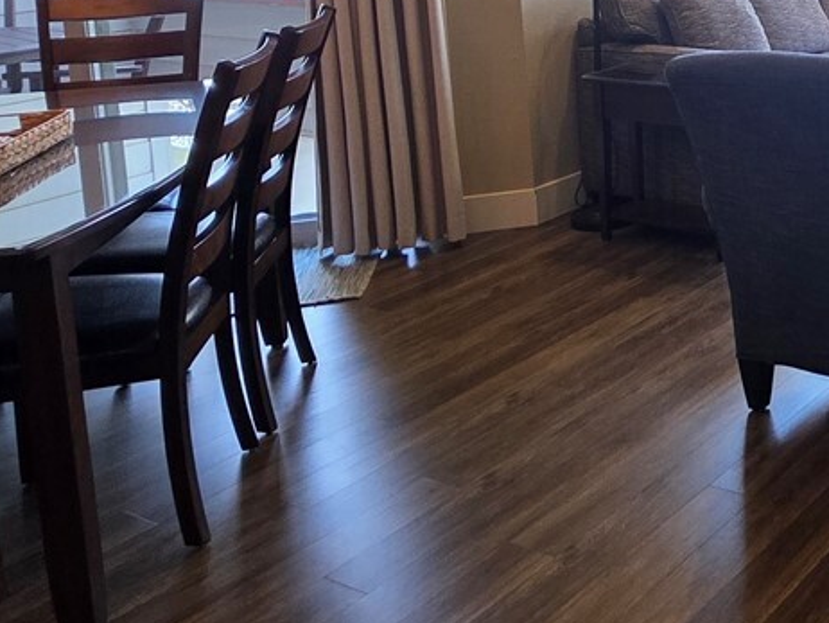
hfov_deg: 34.8
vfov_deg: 29.8
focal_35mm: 45
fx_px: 1078
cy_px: -13
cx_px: 958
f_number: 1.9
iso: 100
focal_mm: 2.2
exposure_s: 1/120
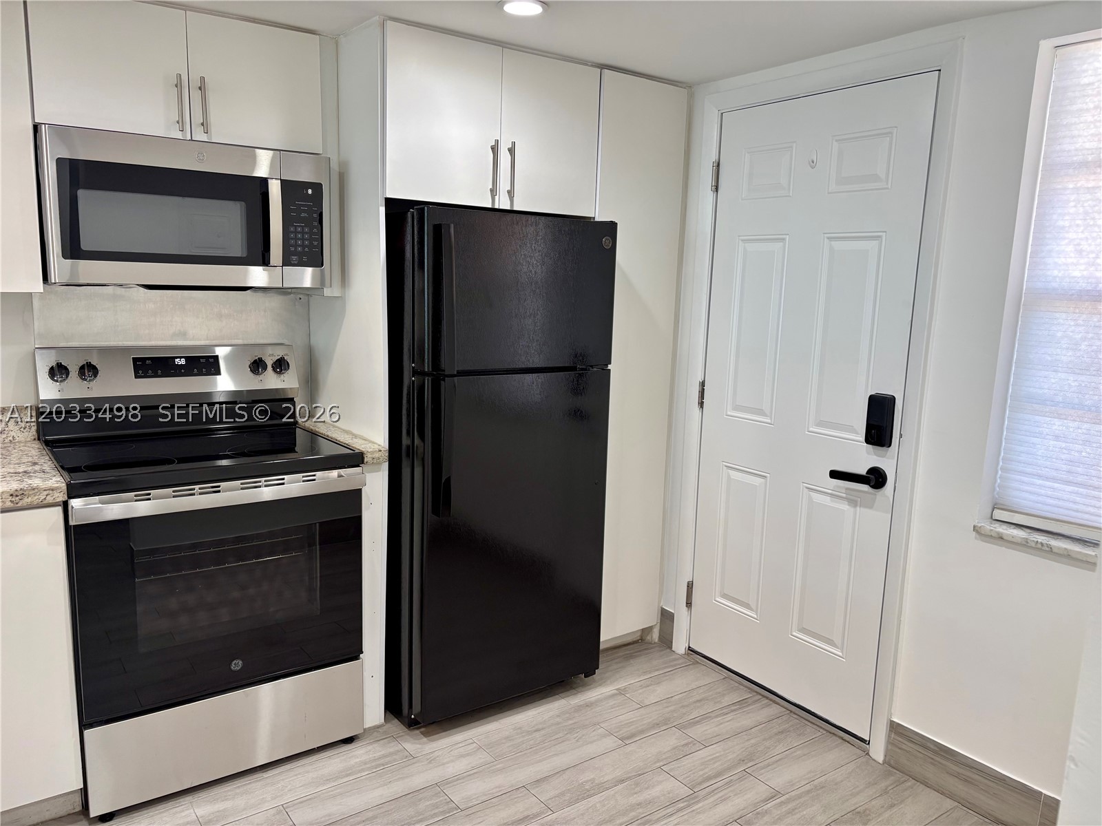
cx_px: 551
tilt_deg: -9.3
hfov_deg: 67.3
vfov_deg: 53.1
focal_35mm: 26
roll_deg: -2.1
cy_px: 413
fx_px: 828
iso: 125
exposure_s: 1/120
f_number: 1.6
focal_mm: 5.96
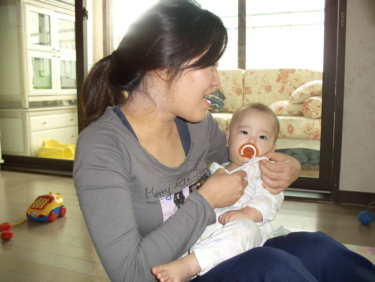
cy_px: 141
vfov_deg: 42.9
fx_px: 357
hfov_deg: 55.4
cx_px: 188
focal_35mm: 33
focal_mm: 7.1
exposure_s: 1/60
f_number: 2.8
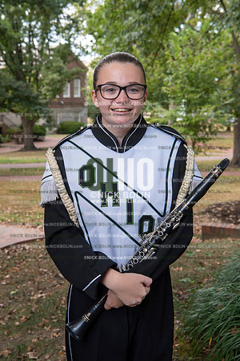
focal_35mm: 52
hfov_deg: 26.0
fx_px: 520
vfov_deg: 38.2
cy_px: 180
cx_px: 120
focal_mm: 52
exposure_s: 1/100
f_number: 8
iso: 500
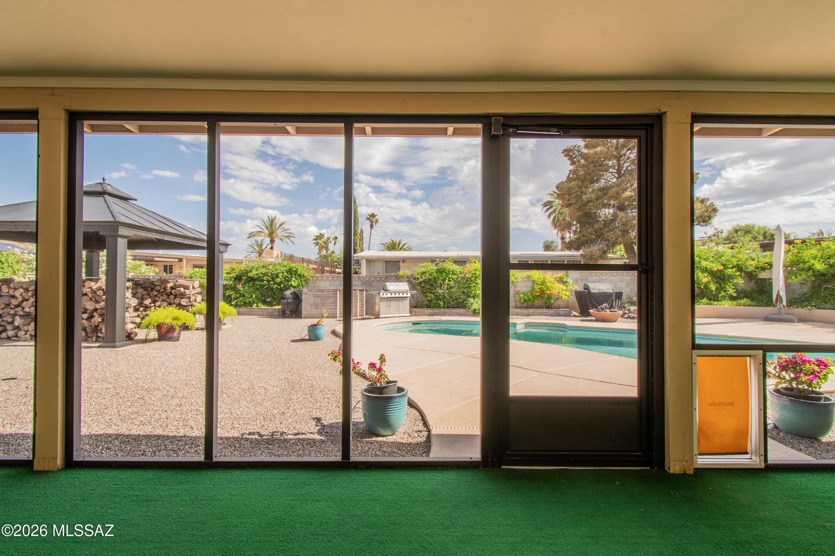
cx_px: 418
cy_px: 278
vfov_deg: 77.3
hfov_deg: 100.4
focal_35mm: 15
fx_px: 348
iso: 200
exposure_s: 1/80
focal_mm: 10
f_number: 13
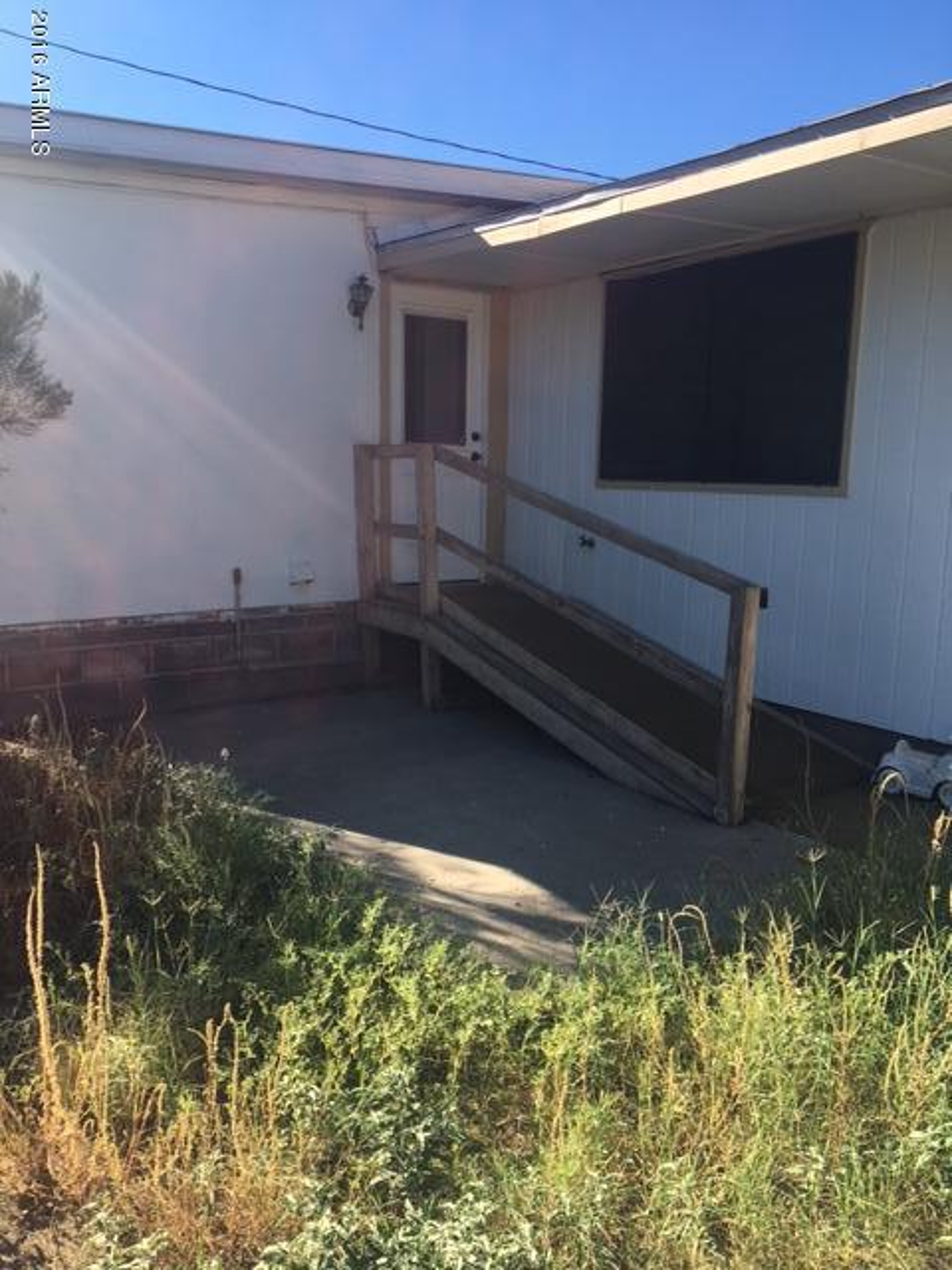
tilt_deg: -10.8
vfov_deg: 61.7
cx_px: 476
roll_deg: -1.0
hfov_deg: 48.2
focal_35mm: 29
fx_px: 1063
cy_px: 635
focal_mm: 4.15
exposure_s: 1/732
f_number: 2.2
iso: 25
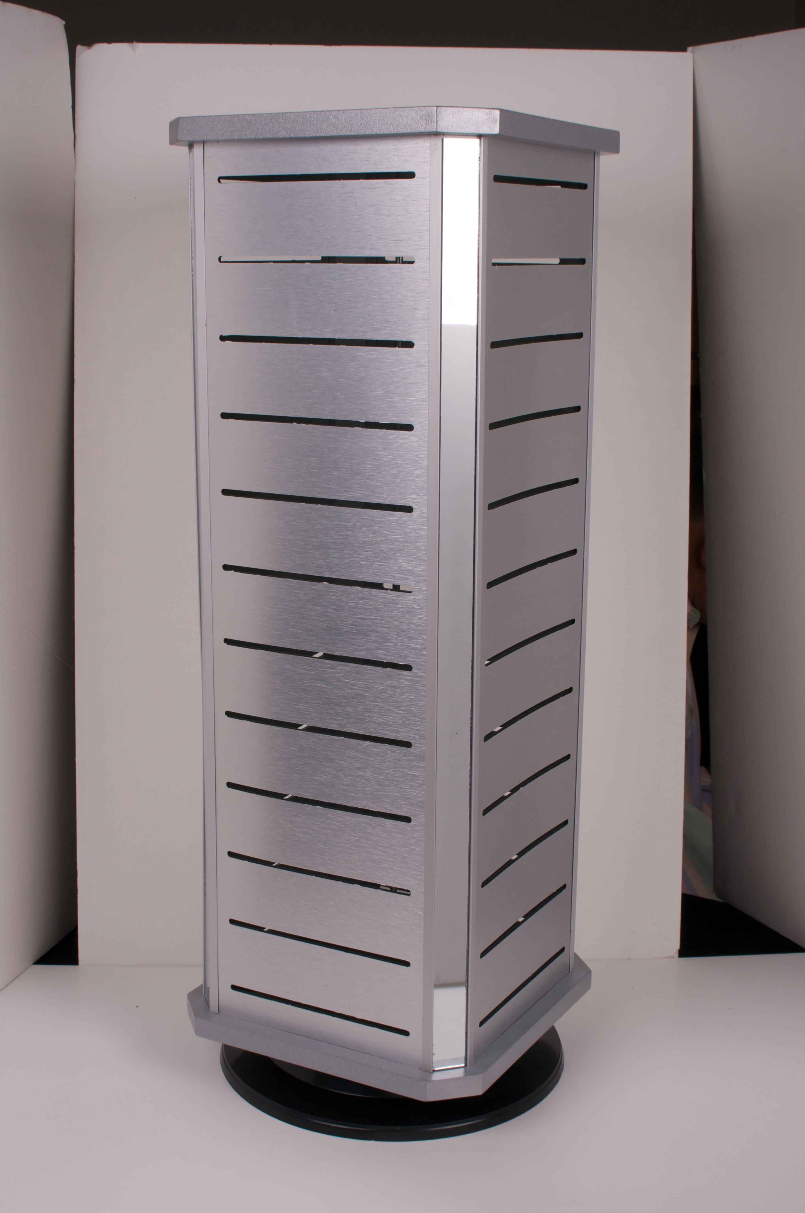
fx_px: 1715
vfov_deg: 38.9
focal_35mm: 51
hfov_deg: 26.4
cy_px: 606
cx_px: 402
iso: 200
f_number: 11
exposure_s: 1/125
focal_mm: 34
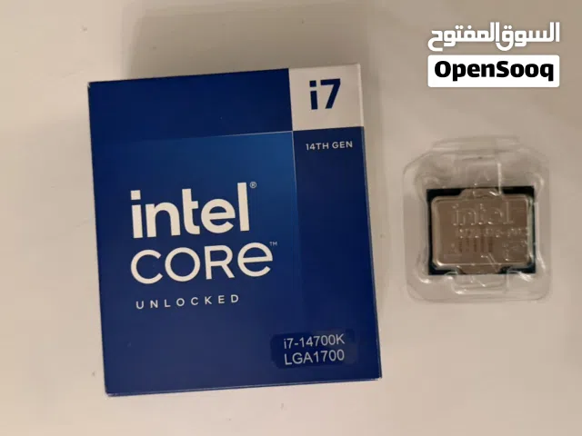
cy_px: 218
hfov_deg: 71.6
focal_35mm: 24
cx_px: 291
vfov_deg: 56.8
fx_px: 404
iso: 800
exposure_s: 1/50
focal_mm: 6.76
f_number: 1.78
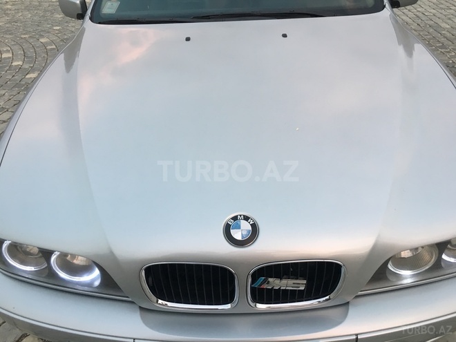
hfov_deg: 61.7
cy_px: 171
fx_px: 382
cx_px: 228
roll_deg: +1.0
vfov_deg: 48.2
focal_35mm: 29
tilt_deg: -33.4
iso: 80
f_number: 2.2
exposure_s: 1/33
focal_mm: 4.15
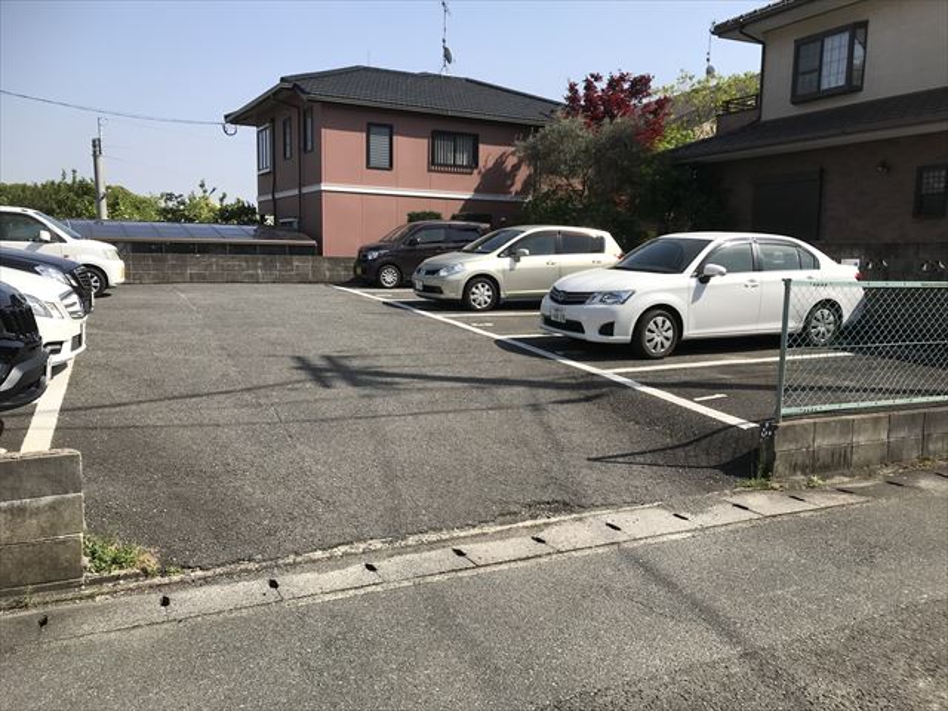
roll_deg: +0.3
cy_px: 356
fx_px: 767
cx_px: 474
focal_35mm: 28
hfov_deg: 63.4
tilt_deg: -6.7
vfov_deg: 49.7
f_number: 1.8
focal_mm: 3.99
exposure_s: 1/2336
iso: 20
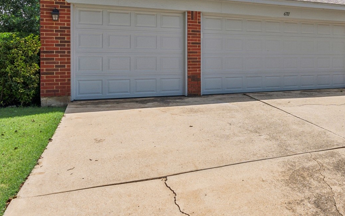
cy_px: 61
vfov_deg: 34.8
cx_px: 276
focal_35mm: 36
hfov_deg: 50.7
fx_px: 338
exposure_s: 1/1000
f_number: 5.6
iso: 200
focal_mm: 17
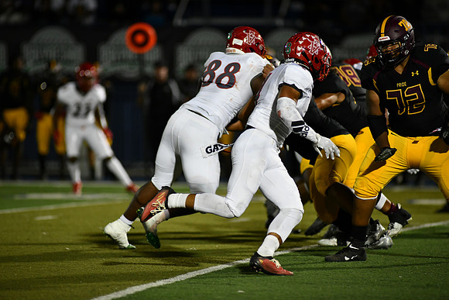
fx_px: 3742
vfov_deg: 4.6
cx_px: 224
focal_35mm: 300
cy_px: 150
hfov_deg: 6.9
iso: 1800
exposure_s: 1/1000
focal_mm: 300
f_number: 2.8
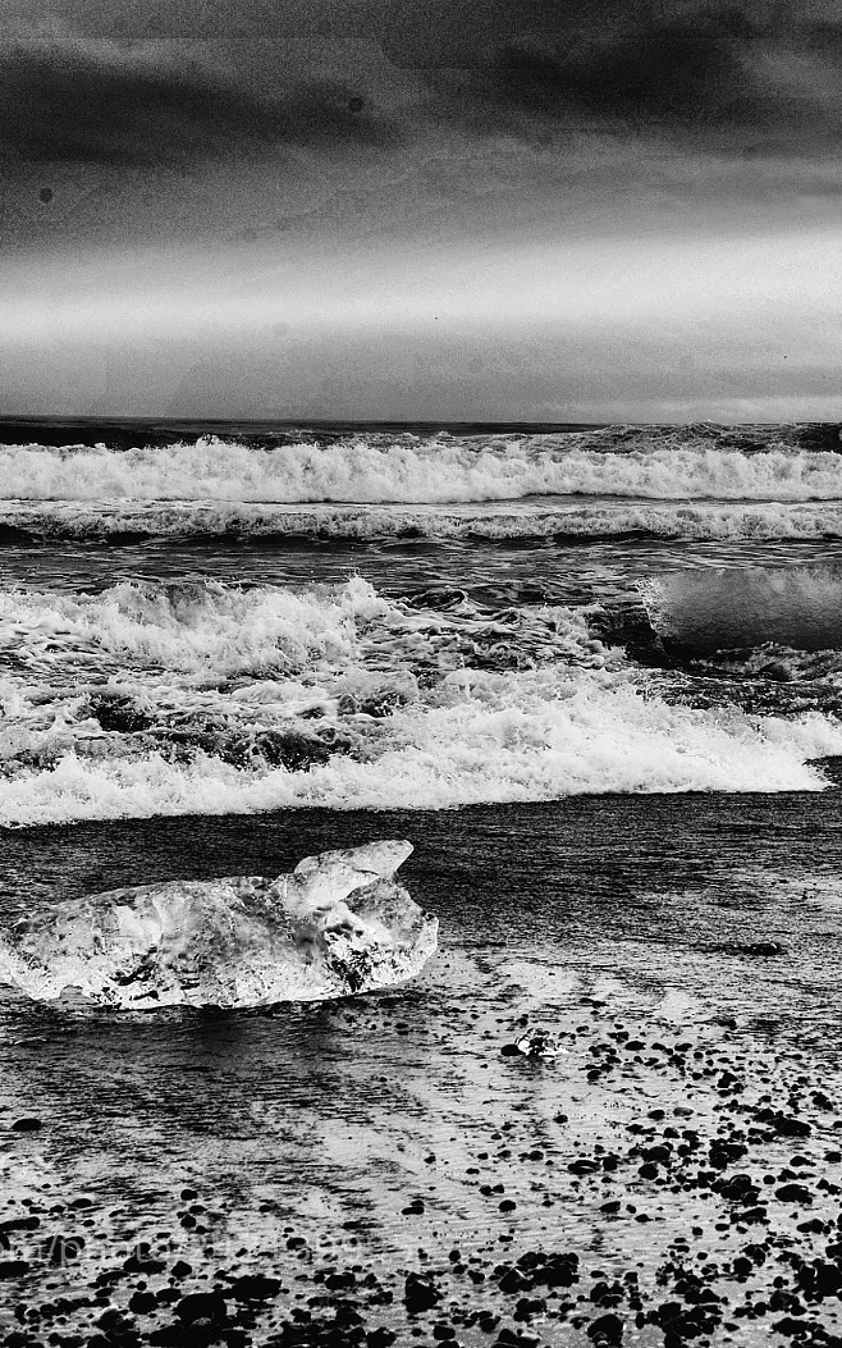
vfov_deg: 21.6
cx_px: 768
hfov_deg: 13.5
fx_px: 3525
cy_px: 668
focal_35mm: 96
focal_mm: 62
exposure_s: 1/320
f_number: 10
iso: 250
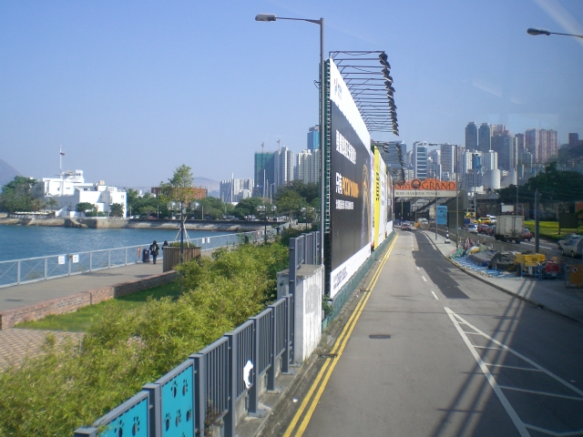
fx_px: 640
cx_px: 292
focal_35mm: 38
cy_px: 218
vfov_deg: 37.7
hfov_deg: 49.0
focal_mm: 6.3
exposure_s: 1/200
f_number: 4.4
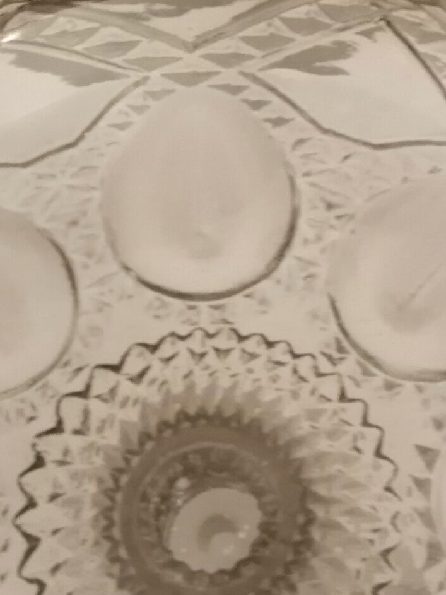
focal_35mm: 90
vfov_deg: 21.8
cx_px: 263
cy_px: 319
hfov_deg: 16.4
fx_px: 1546
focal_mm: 3.96
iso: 400
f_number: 1.8
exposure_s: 1/25
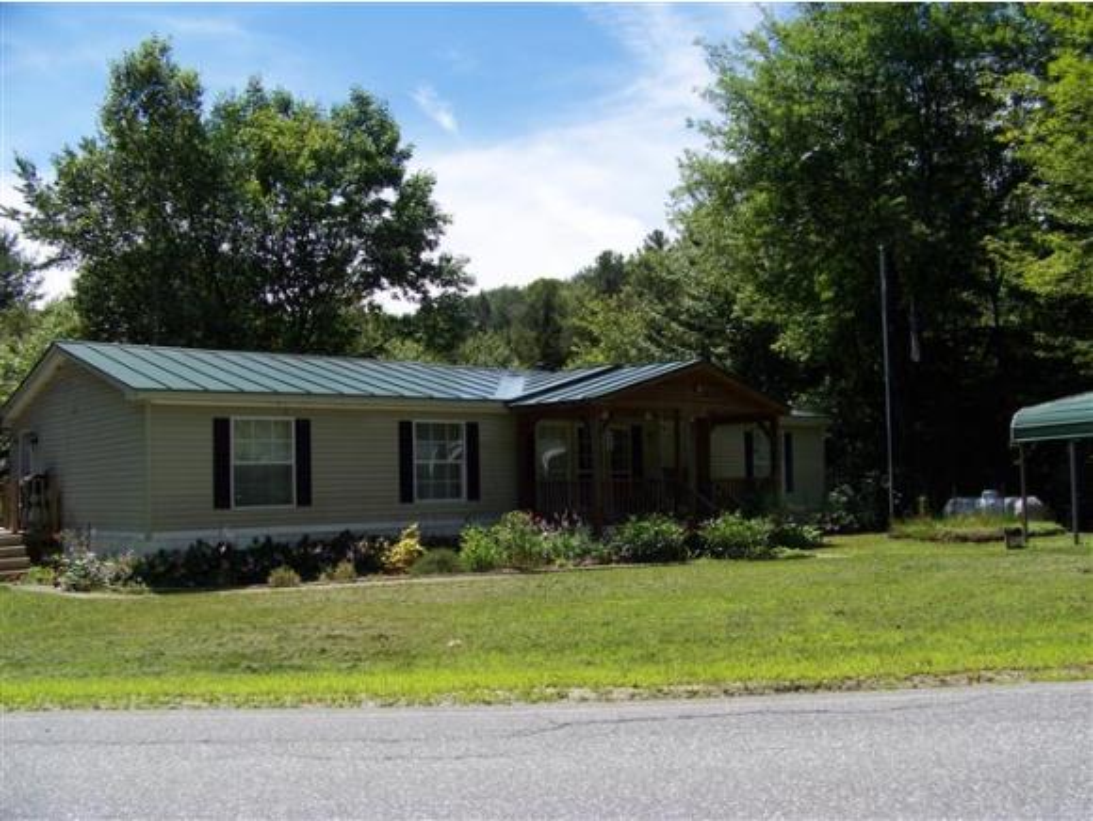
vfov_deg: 39.7
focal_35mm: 36
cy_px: 410
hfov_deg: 51.3
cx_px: 546
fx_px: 1138
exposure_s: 1/640
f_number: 4
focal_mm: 5.85
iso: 69
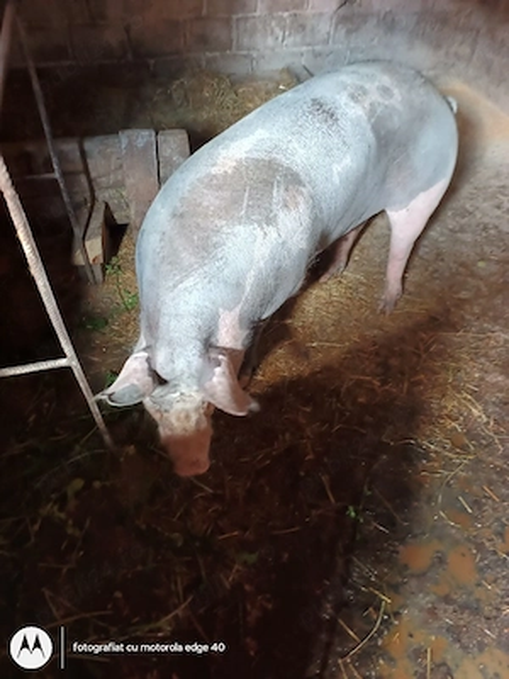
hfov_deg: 56.8
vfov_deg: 71.6
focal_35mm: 24
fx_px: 471
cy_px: 340
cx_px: 254
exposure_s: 1/50
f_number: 1.4
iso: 1755
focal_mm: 5.89
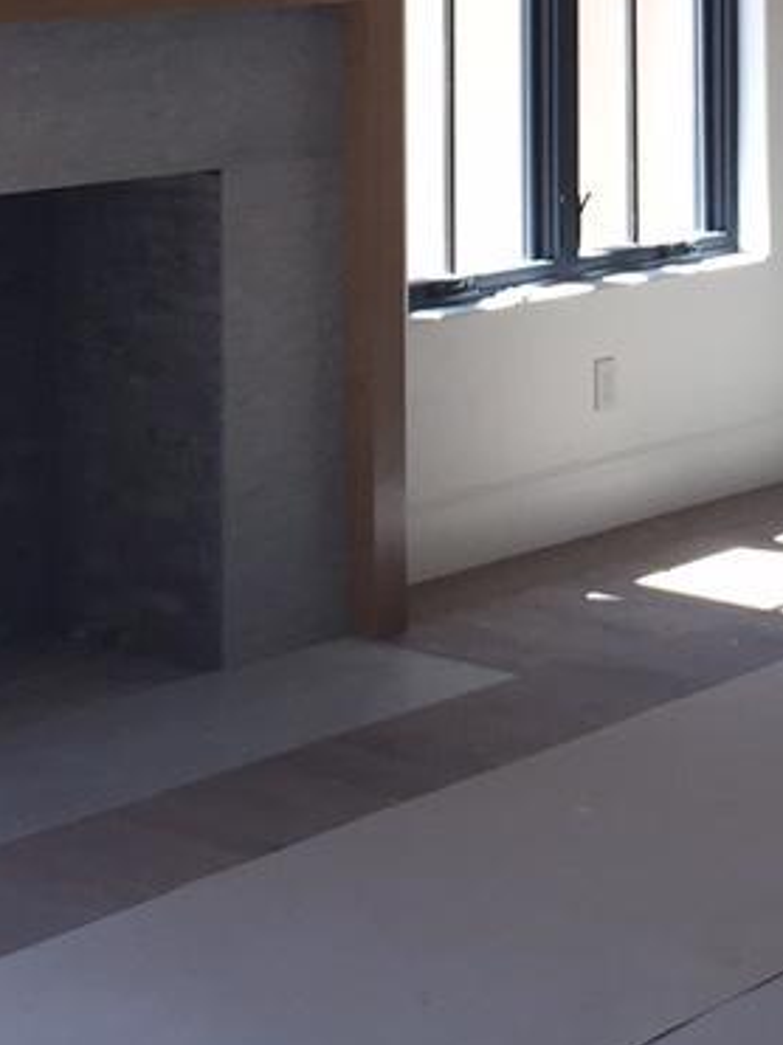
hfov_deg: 14.8
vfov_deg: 18.6
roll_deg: +0.8
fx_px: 3018
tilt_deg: +0.9
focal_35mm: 100
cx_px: 513
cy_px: -203
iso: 40
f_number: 2.2
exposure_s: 1/120
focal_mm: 4.15
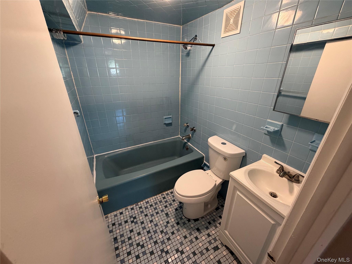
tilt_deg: -23.1
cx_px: 176
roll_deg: +0.4
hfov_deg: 102.1
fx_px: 142
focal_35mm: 14
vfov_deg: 85.7
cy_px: 132
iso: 320
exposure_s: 1/60
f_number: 2.2
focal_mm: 2.22
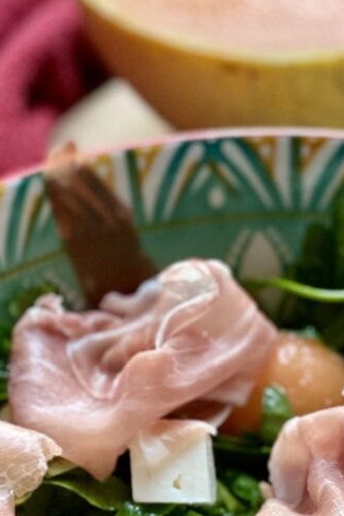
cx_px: 364
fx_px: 2479
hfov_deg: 7.9
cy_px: 410
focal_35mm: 173
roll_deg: -2.0
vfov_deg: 11.8
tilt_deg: -41.5
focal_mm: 7.5
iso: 250
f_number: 2.2
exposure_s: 1/121
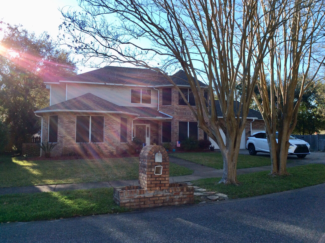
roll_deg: -0.4
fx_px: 300
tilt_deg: +2.1
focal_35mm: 32
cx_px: 162
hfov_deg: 56.9
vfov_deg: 44.1
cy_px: 122
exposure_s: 1/615
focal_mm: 3.3
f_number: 2.4
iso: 32
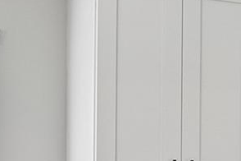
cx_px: 726
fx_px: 1047
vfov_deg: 8.6
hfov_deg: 9.9
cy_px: 226
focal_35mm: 156
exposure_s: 1/25
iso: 400
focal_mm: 22.5
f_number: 8
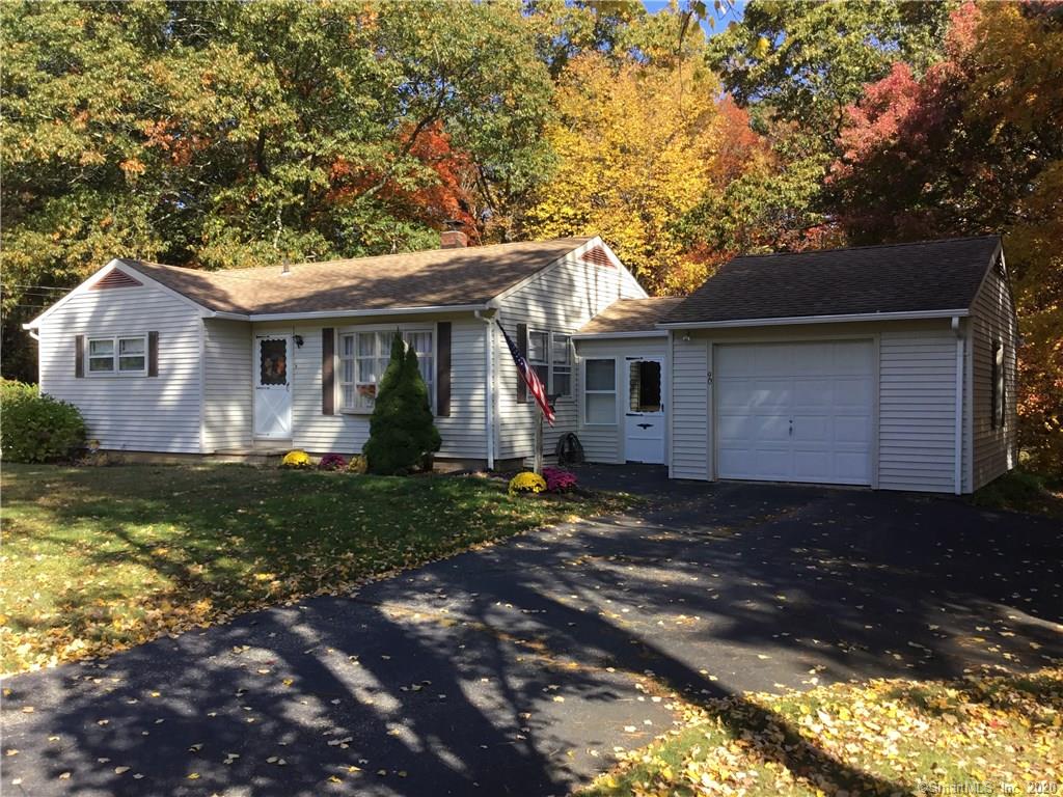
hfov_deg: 58.4
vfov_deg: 45.4
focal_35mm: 31
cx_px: 532
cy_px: 398
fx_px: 952
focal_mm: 3.3
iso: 25
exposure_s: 1/397
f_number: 2.4
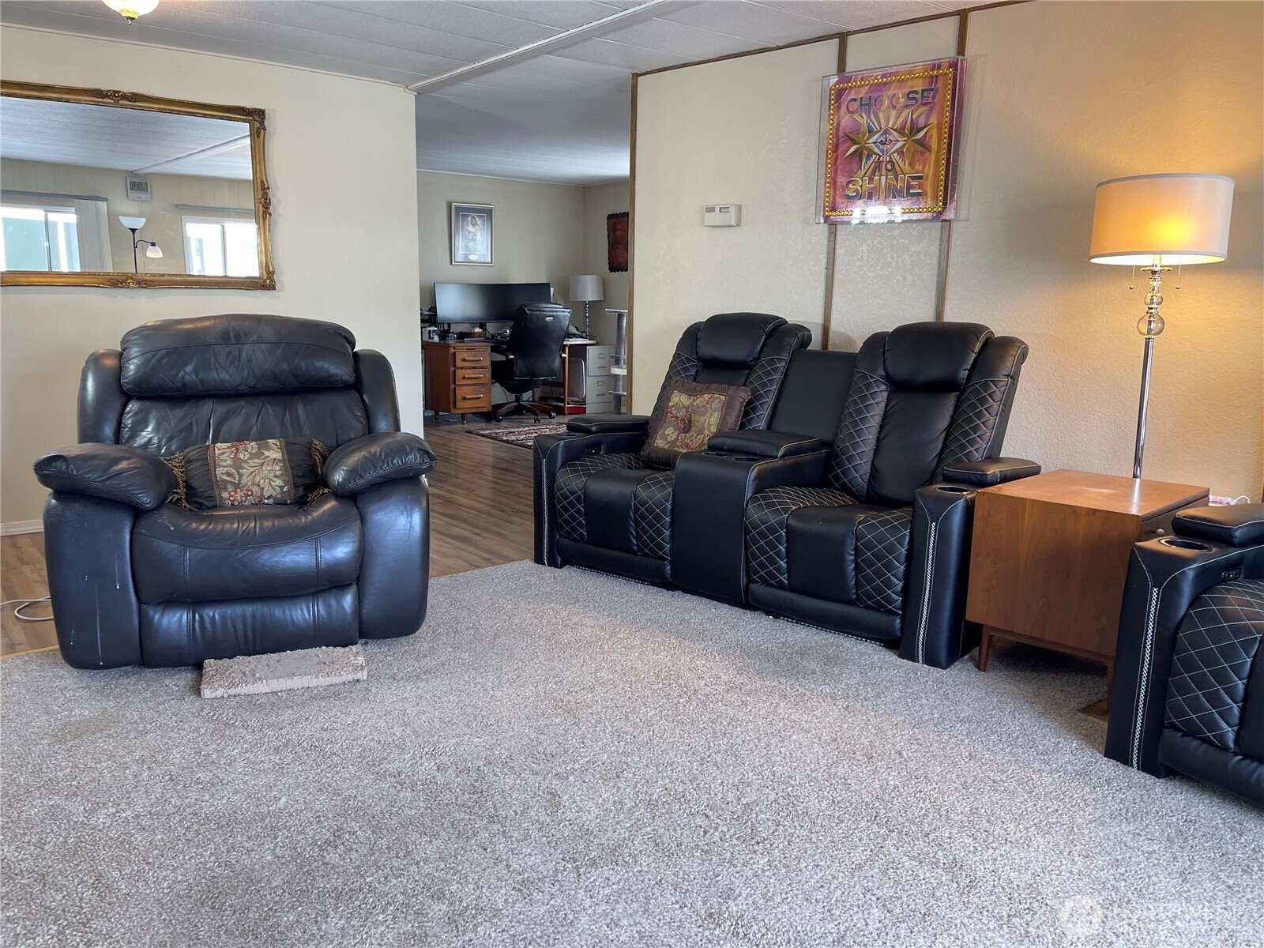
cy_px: 474
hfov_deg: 69.4
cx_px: 632
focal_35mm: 25
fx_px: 913
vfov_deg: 54.9
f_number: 1.6
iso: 64
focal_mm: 5.1
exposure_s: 1/60
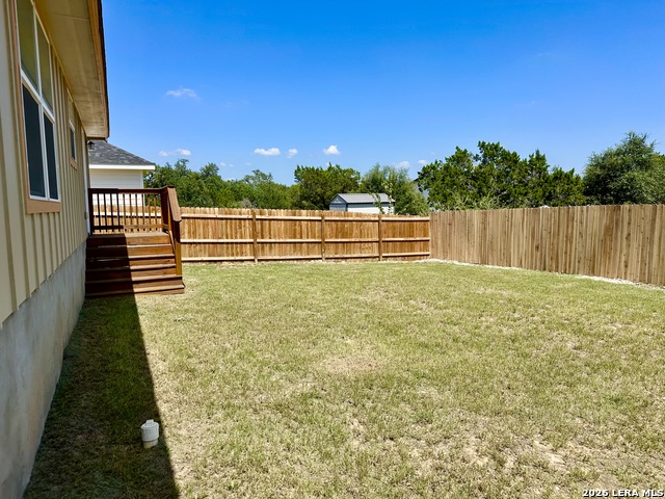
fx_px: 461
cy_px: 250
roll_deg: +0.5
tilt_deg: -5.1
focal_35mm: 24
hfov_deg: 71.6
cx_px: 332
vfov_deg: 56.8
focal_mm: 6.86
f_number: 1.78
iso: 80
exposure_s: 1/5000
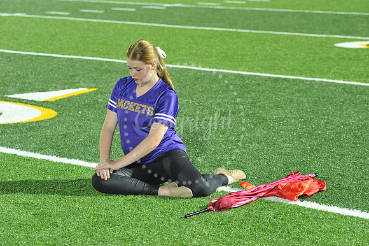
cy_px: 123
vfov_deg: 13.0
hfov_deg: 19.5
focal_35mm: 105
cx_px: 184
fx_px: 1076
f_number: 5.6
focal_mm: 105
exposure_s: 1/250
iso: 4000
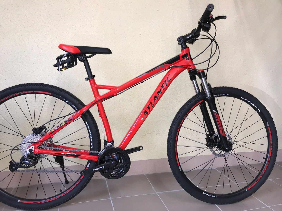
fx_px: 228
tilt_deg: -7.0
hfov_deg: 63.4
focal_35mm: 28
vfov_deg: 49.7
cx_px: 141
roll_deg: -1.7
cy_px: 106
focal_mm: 3.99
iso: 25
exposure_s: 1/33
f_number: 1.8
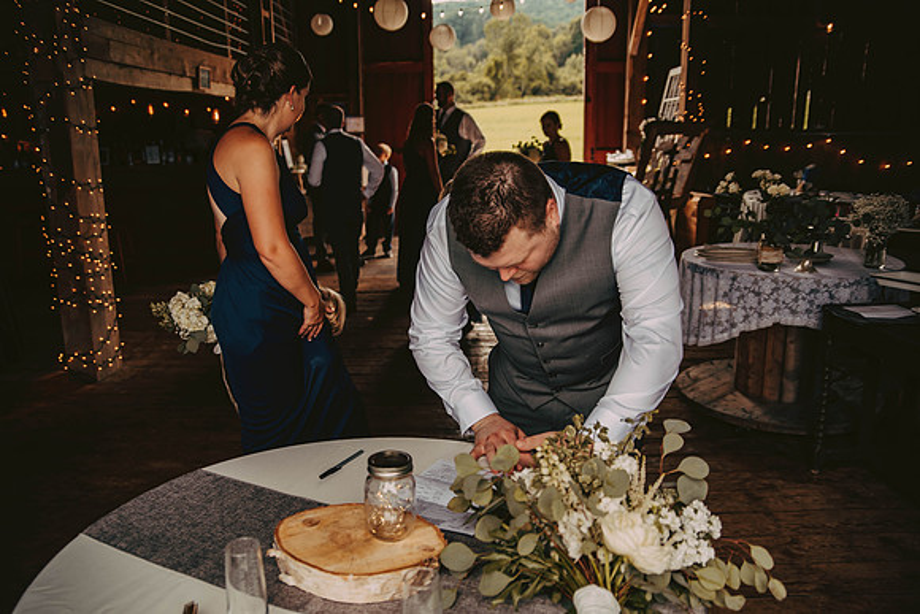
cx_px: 460
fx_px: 716
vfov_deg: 46.4
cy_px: 307
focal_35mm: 28
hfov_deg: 65.5
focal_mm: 28
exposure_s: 1/200
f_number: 2.8
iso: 250
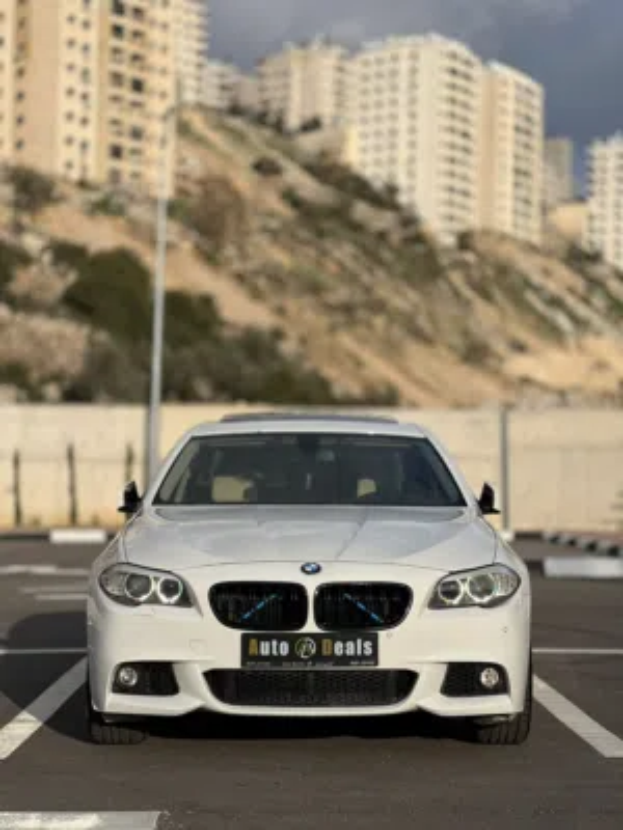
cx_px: 312
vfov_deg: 25.3
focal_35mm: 77
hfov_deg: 19.1
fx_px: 1848
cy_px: 415
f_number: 2.8
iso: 32
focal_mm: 9
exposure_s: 1/708
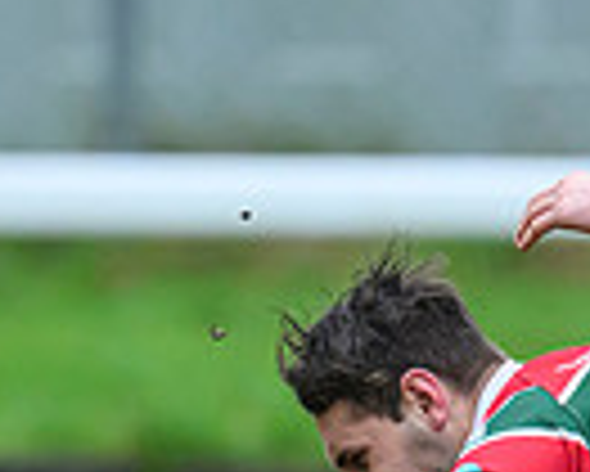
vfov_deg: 0.7
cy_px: 534
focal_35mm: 2316
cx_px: 977
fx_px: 40471
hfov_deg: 0.8
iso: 3200
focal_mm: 400
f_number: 3.5
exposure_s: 1/2000
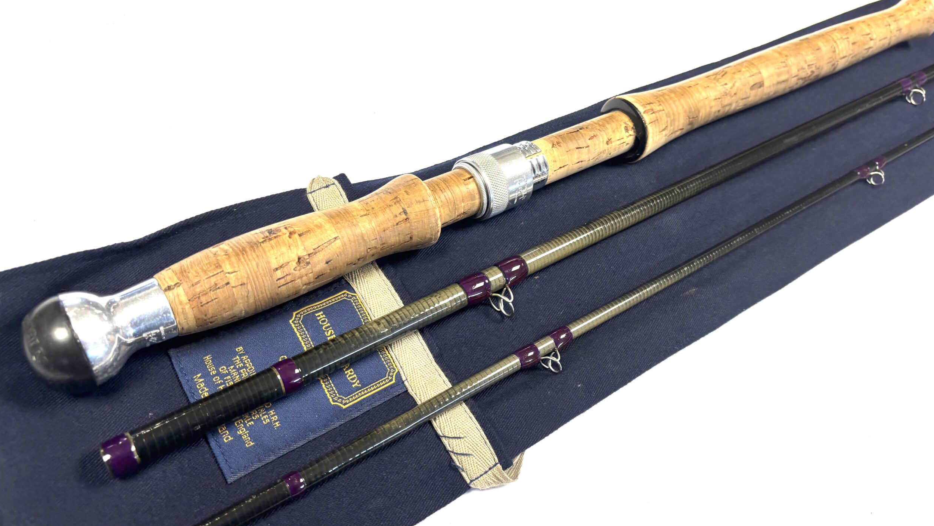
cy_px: 261
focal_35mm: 29
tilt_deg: -55.8
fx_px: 718
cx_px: 474
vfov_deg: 40.2
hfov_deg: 66.1
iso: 80
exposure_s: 1/100
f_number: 1.6
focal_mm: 5.96
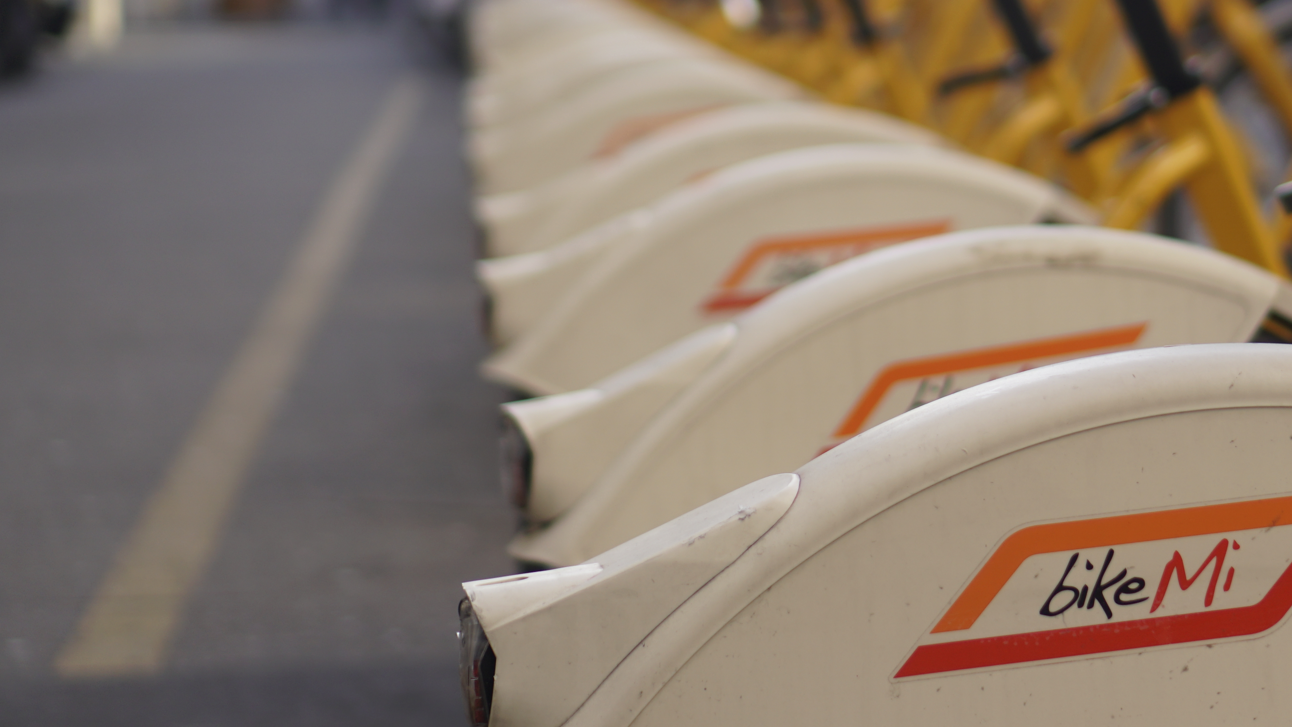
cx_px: 950
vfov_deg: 13.0
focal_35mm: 93
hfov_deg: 22.8
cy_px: 269
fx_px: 3182
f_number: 1.8
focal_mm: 35
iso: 100
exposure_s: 1/640
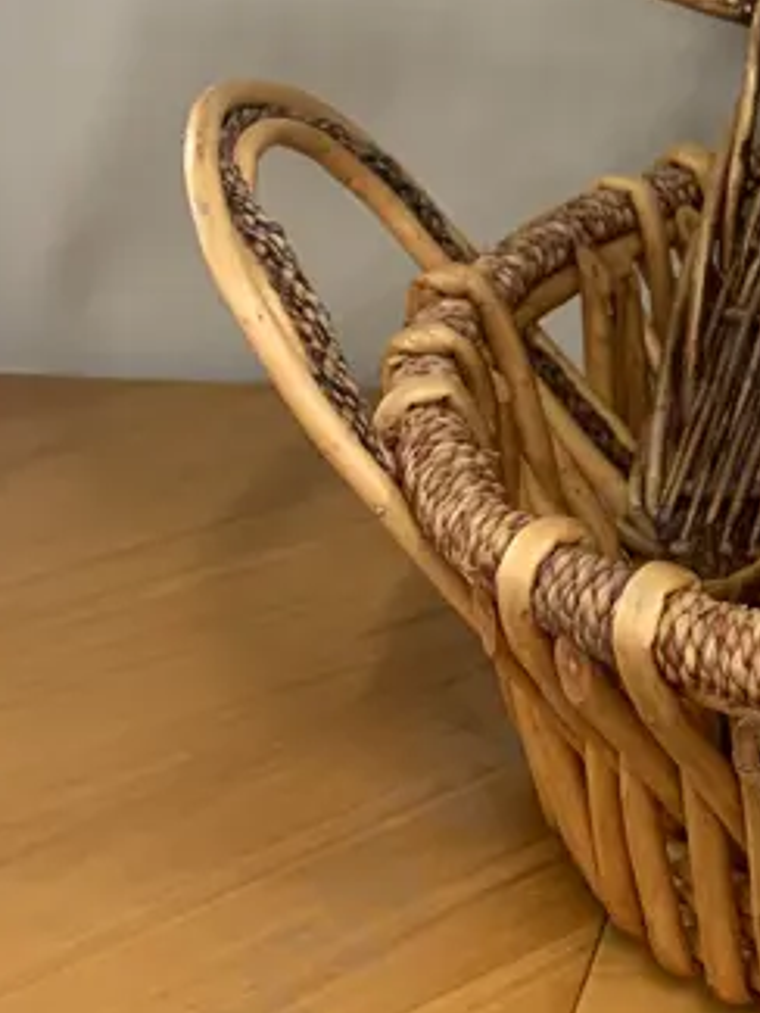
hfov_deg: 16.4
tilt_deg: -10.6
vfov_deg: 22.2
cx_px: 1152
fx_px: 2399
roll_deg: -2.2
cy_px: -159
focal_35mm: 82
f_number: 1.8
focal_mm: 4.25
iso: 100
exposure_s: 1/50
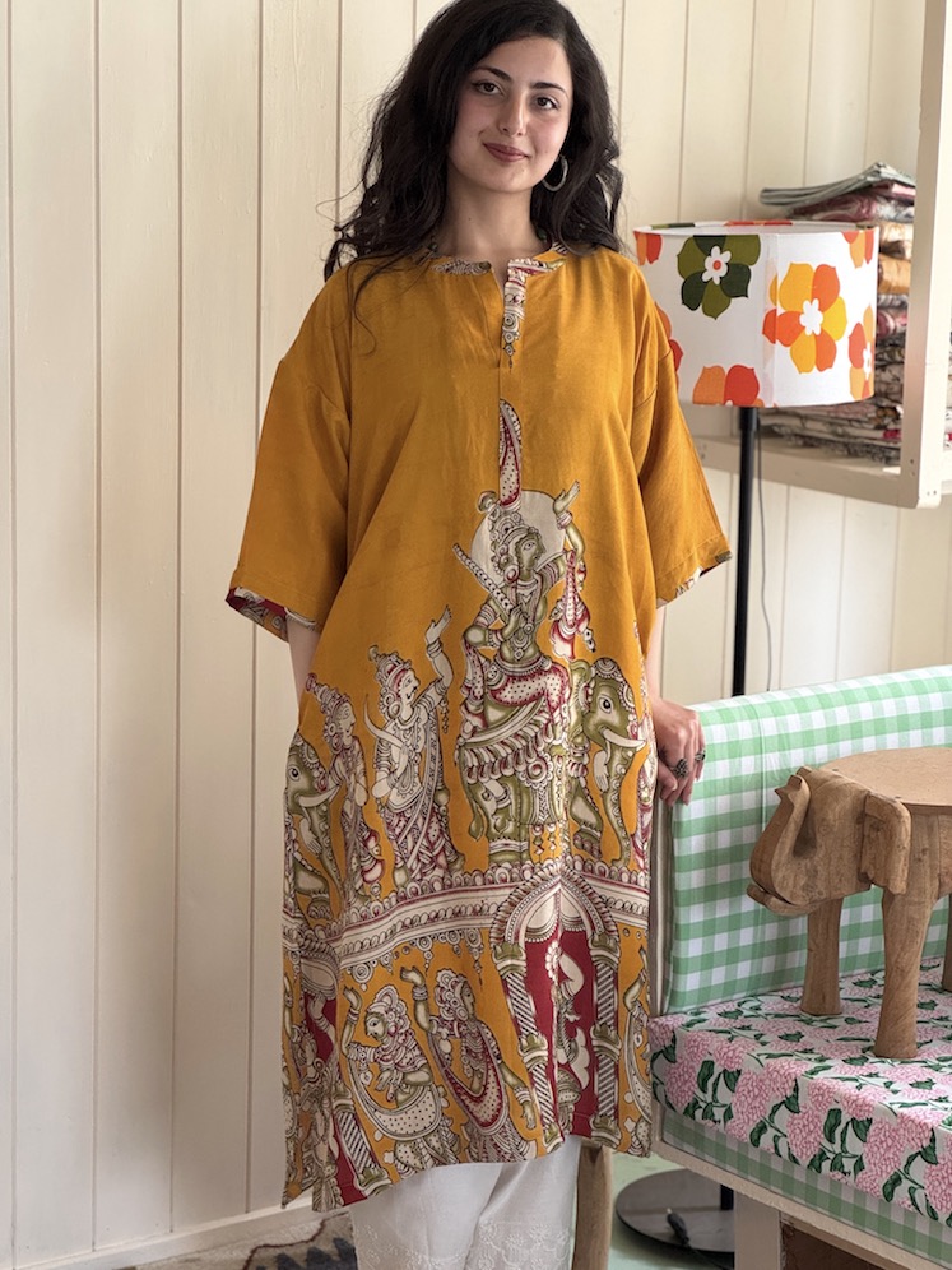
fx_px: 2824
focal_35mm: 77
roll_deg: -0.7
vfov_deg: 25.3
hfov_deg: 19.1
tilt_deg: -8.3
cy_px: 635
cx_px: 476
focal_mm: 9
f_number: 2.8
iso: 160
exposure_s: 1/50
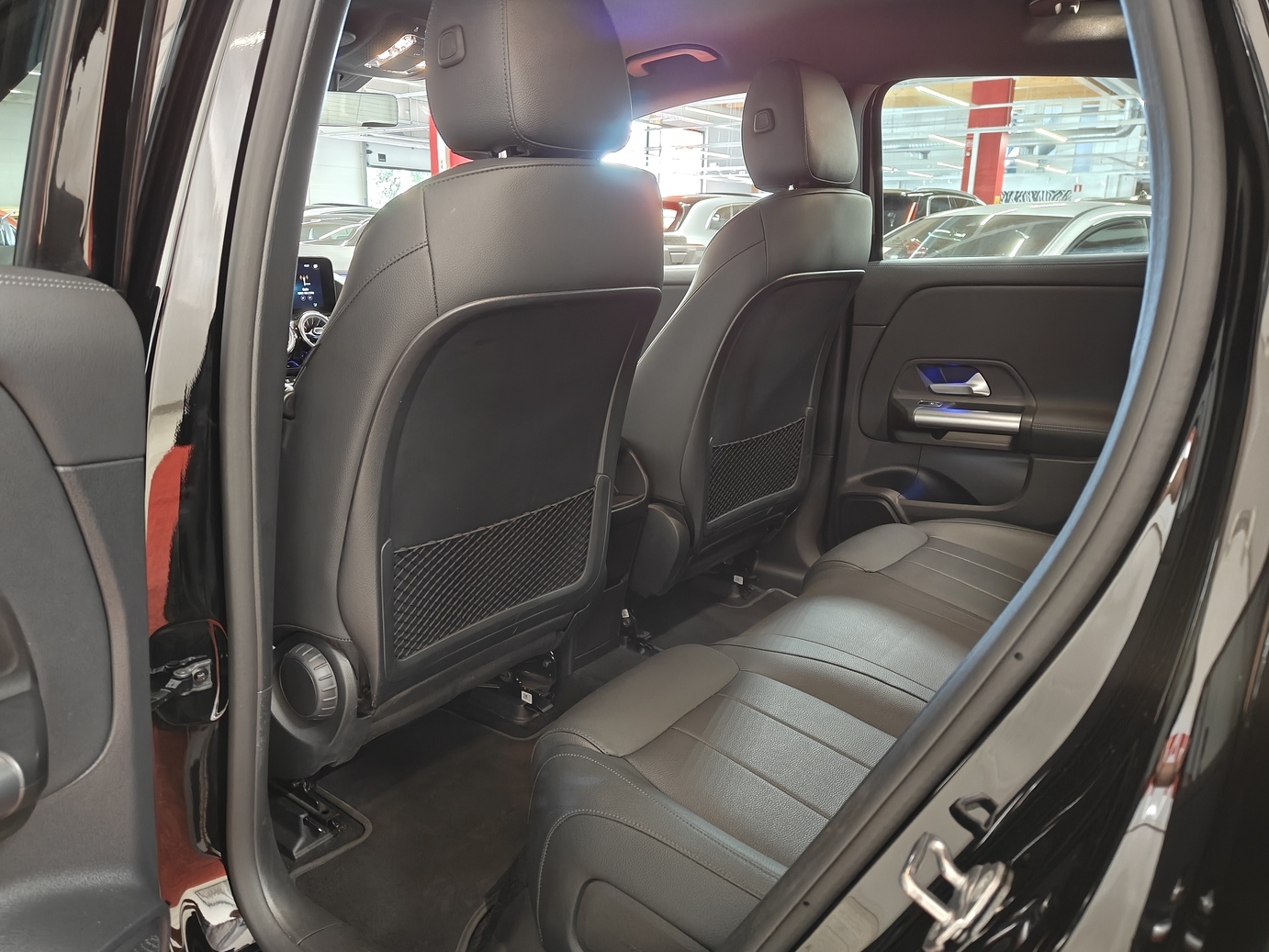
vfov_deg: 54.9
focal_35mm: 25
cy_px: 487
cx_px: 610
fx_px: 917
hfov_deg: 69.4
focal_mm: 5.59
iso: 400
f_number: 1.8
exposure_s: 1/20
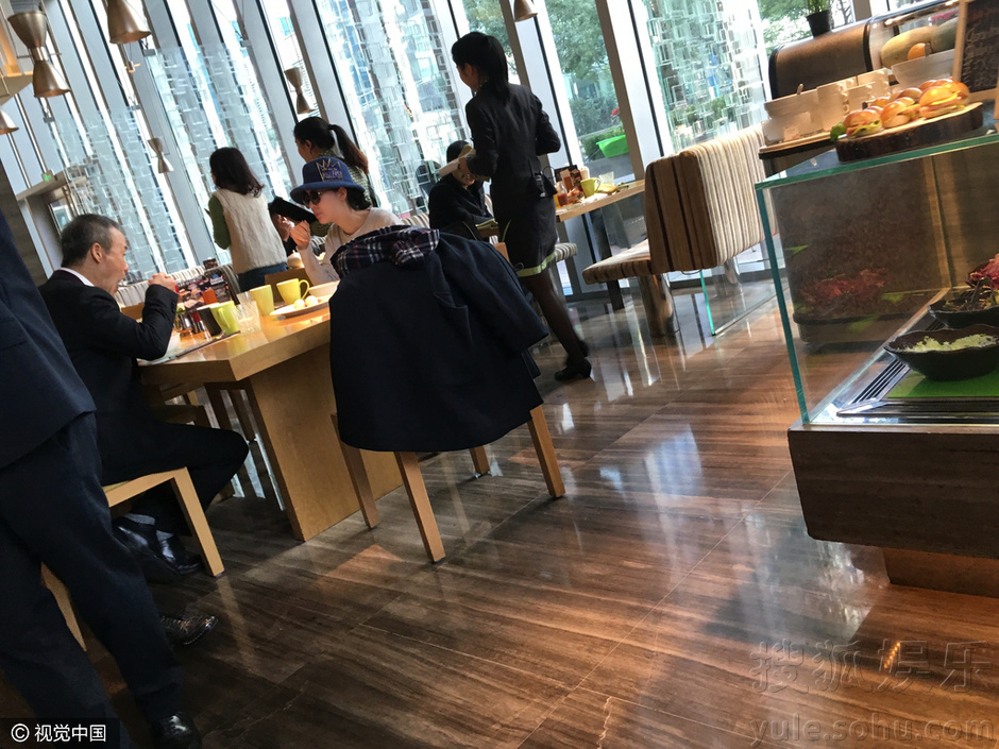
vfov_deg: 48.2
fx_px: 837
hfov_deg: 61.7
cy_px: 374
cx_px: 500
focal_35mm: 29
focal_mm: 4.15
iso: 50
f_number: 2.2
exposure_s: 1/33
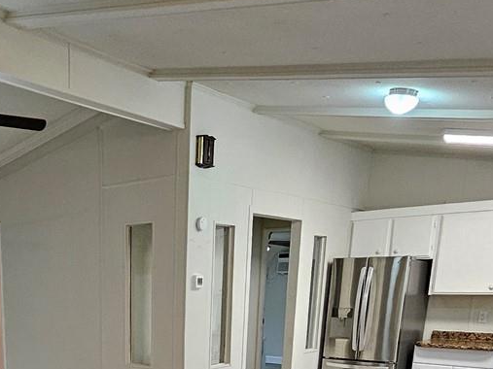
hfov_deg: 44.3
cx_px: 125
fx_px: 584
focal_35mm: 41
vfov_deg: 29.4
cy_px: 461
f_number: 2.2
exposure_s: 1/60
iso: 160
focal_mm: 1.74
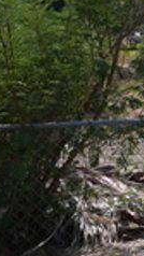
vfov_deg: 19.6
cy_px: 47
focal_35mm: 108
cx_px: 538
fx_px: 733
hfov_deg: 8.0
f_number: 7.1
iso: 200
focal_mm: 24
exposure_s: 1/500
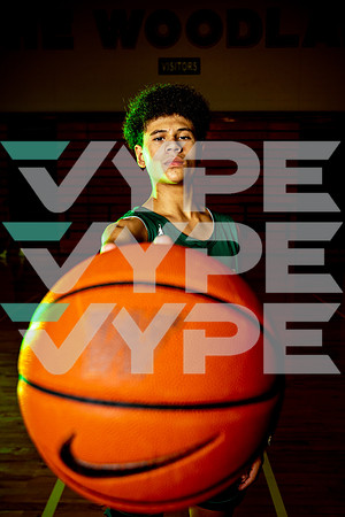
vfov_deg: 57.2
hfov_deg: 40.0
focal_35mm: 33
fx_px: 474
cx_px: 172
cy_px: 258
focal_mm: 33
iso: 200
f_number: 5
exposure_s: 1/250
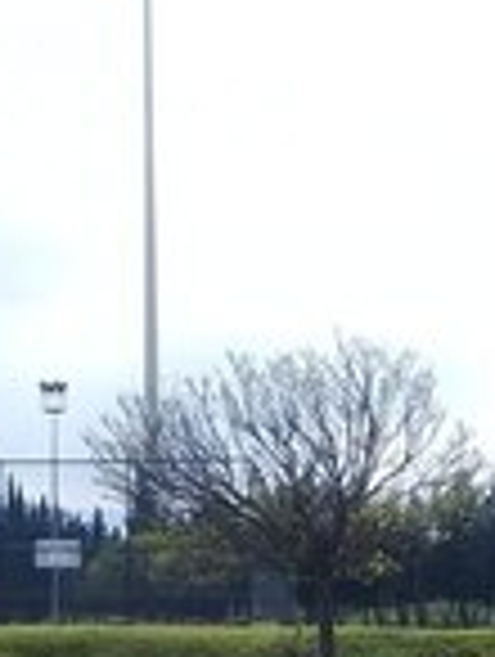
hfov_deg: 14.1
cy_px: 1048
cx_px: 198
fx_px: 1996
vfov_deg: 16.6
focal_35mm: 105
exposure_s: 1/1302
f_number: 2.2
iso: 50
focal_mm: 3.3
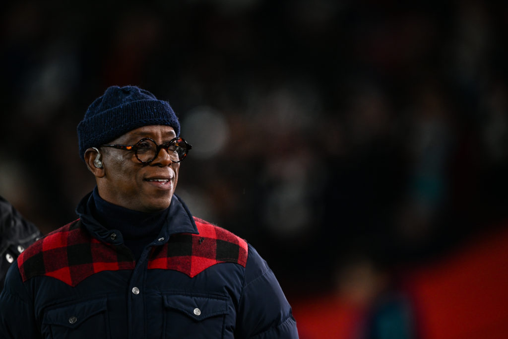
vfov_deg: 2.5
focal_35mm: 560
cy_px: 170
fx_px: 7903
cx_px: 254
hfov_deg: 3.7
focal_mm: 560
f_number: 4.5
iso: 1000
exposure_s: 1/500
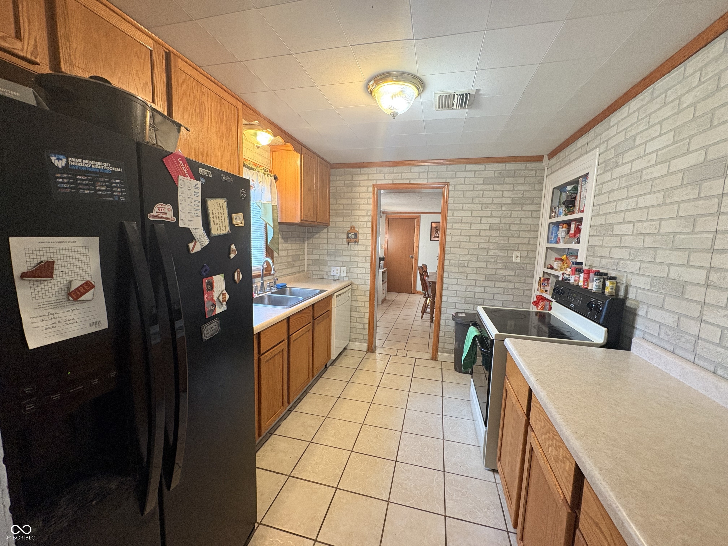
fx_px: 294
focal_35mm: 14
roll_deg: -2.2
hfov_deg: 102.1
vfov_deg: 85.7
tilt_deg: -6.4
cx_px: 364
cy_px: 273
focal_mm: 2.22
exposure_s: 1/60
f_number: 2.2
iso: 320
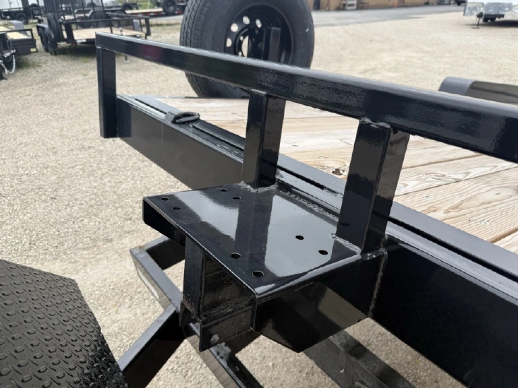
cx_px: 264
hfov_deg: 69.4
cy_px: 196
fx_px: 374
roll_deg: +0.7
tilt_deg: -28.0
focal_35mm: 25
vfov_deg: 54.9
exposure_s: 1/1949
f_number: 1.78
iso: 80
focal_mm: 6.76
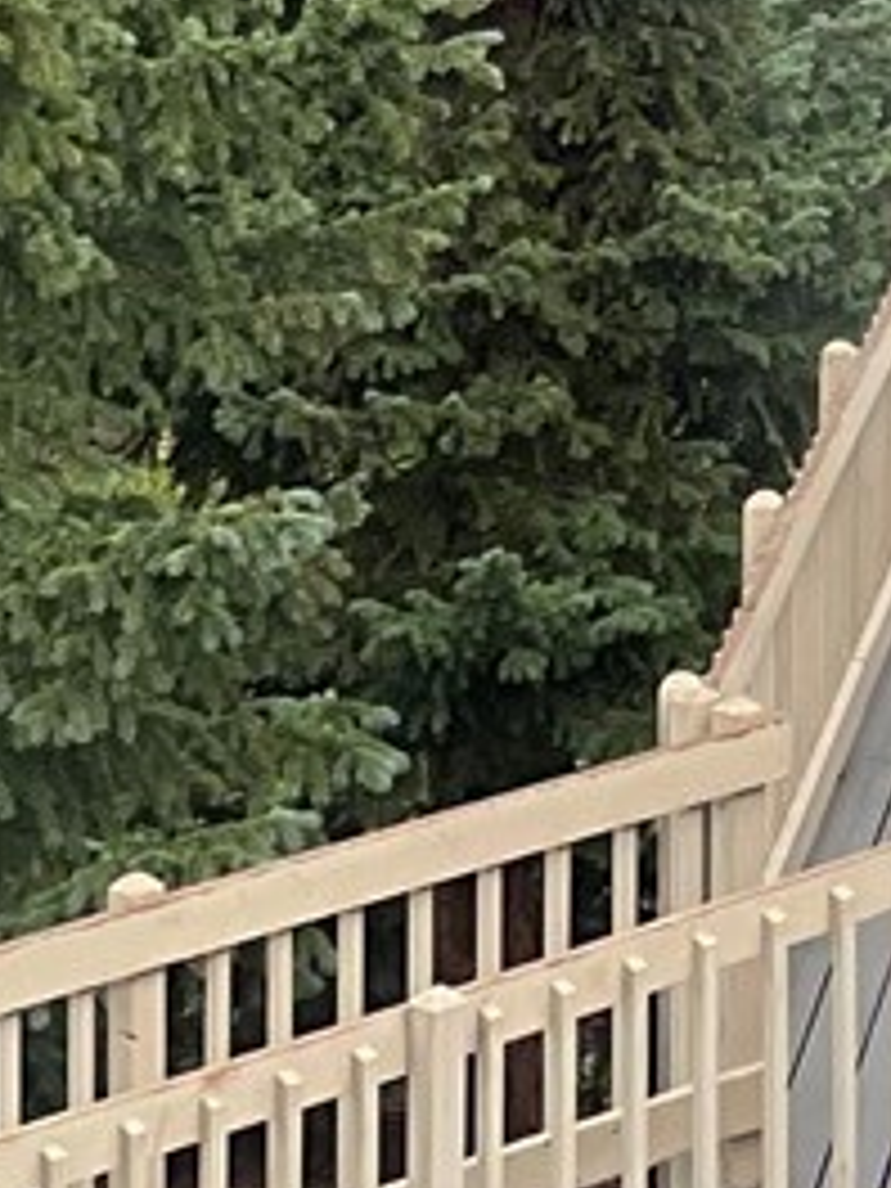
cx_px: 2232
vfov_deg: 6.0
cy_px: -1602
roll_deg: -0.3
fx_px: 10811
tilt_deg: -2.4
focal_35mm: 315
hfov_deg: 4.6
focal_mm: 6
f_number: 2
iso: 25
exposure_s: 1/160
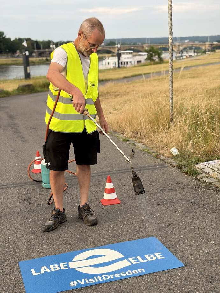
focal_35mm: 52
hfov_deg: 28.0
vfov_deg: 36.8
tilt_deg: -10.8
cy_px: 146
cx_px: 110
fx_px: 441
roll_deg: +2.0
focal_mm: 5.96
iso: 32
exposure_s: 1/250
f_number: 1.6
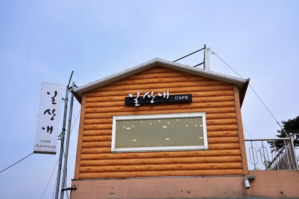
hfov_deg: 47.4
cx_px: 150
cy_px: 100
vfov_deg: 32.6
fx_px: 341
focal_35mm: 41
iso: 125
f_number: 5
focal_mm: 41
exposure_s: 1/1000
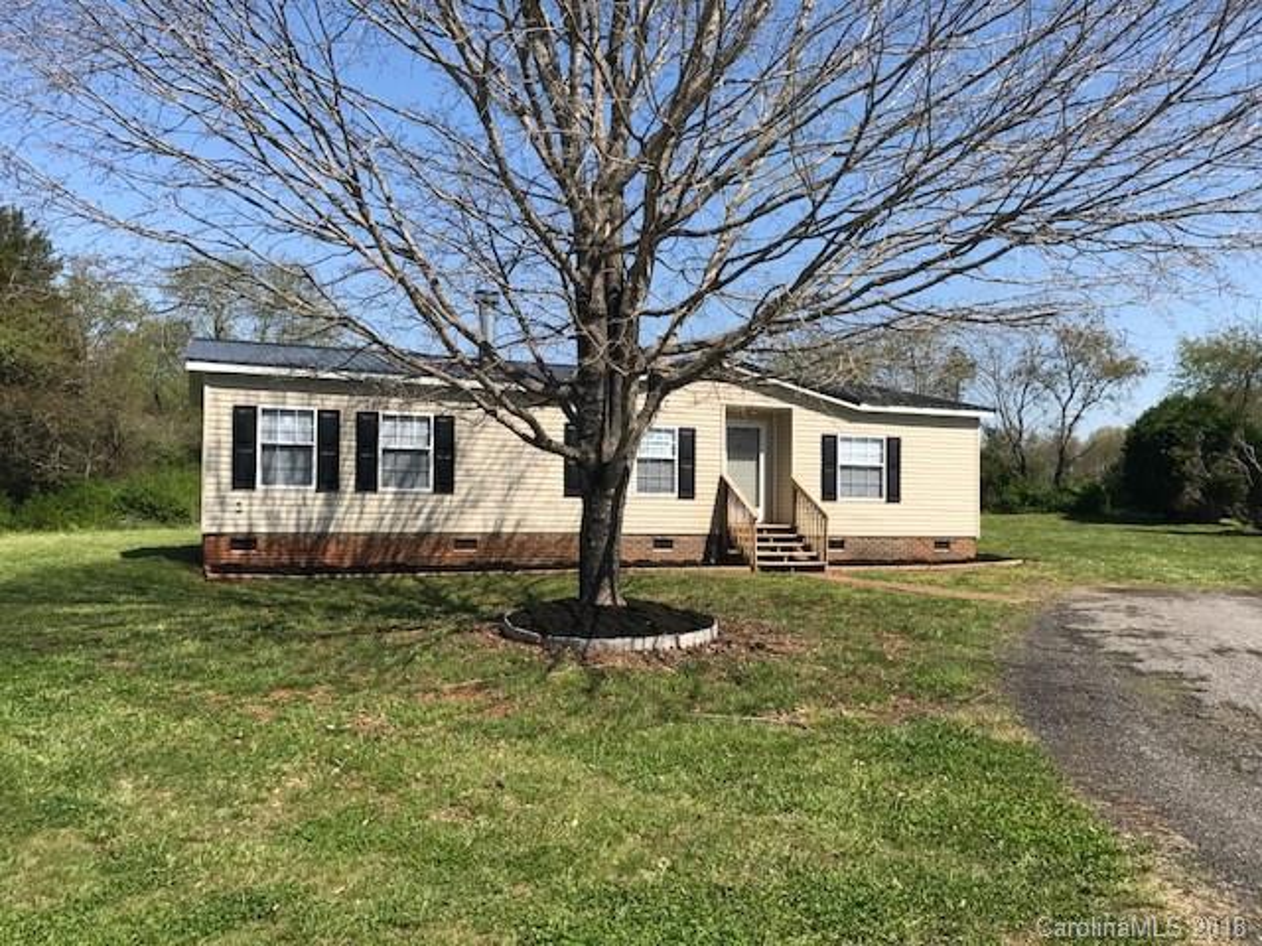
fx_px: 1021
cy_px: 473
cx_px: 631
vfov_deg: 49.7
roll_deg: -1.2
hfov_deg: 63.4
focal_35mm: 28
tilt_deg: +1.0
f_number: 1.8
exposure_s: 1/2398
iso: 20
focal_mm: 3.99
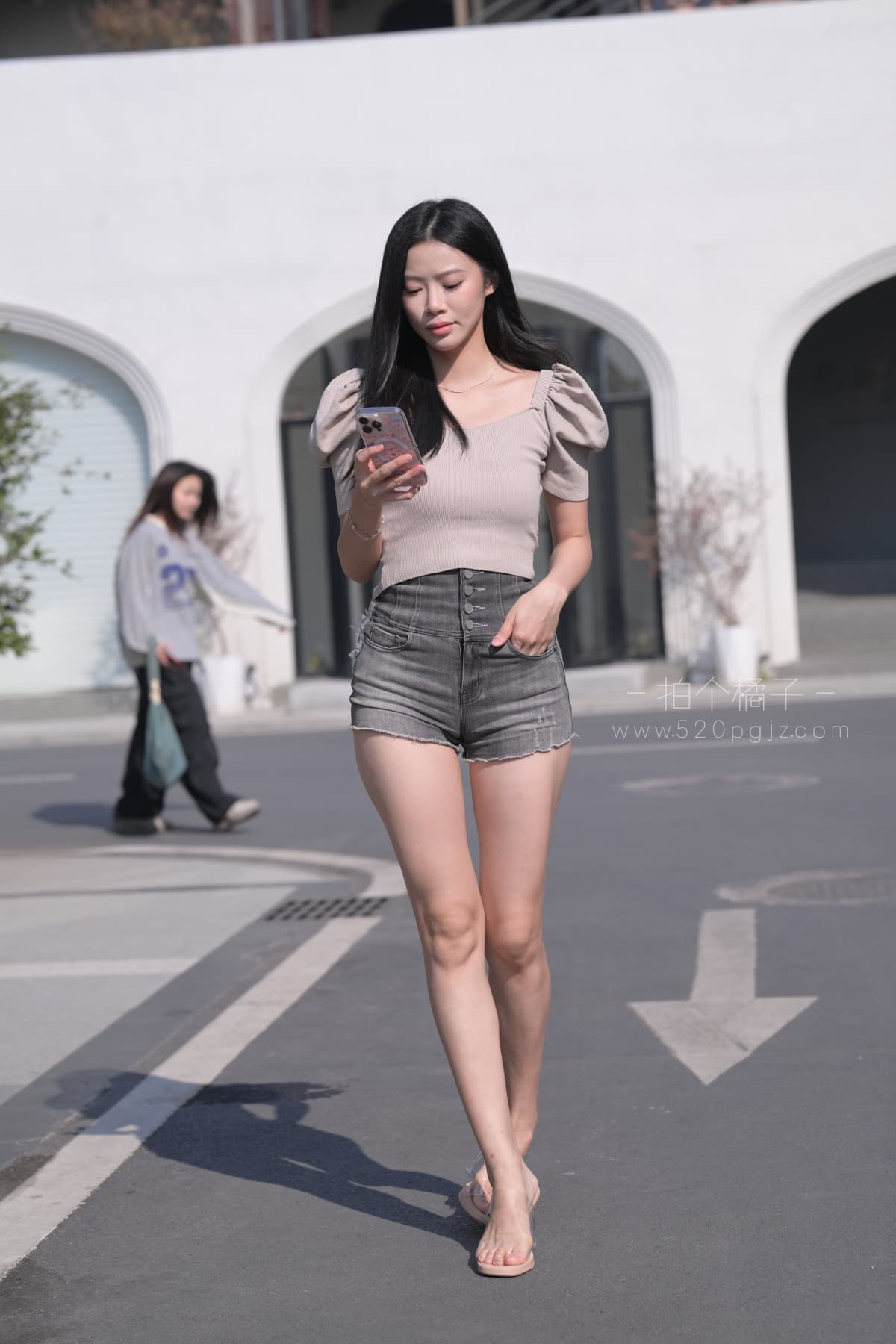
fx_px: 3173
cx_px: 448
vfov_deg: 23.9
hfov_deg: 16.1
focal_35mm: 85
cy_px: 672
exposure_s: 1/800
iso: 64
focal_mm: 85
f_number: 4
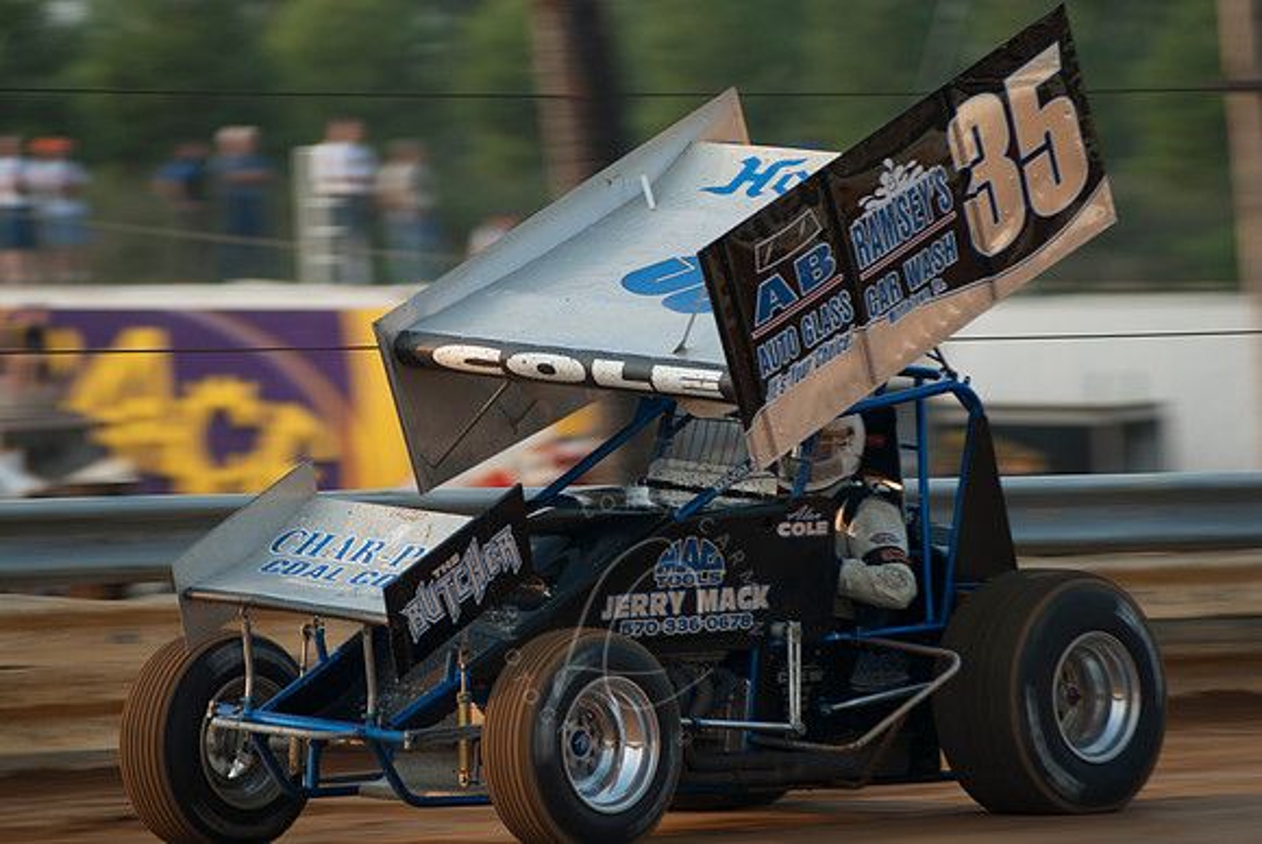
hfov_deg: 6.9
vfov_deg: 4.6
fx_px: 10527
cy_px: 422
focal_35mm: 300
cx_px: 631
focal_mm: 200
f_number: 3.5
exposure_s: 1/400
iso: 100
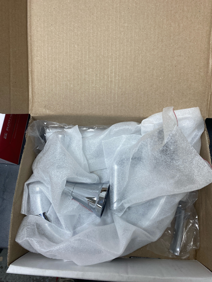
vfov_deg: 67.3
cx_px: 106
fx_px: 212
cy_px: 141
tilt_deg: -70.5
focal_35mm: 26
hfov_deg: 53.1
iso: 100
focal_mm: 4.25
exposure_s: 1/120
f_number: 1.8
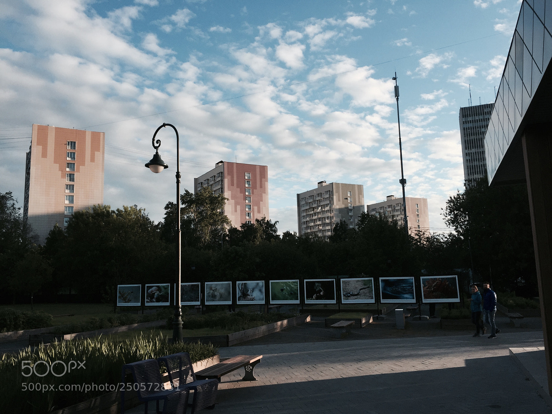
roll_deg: +1.9
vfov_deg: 48.2
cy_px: 207
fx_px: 462
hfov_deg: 61.7
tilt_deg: +8.0
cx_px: 276
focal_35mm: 29
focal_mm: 4.15
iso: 32
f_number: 2.2
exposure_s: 1/1199
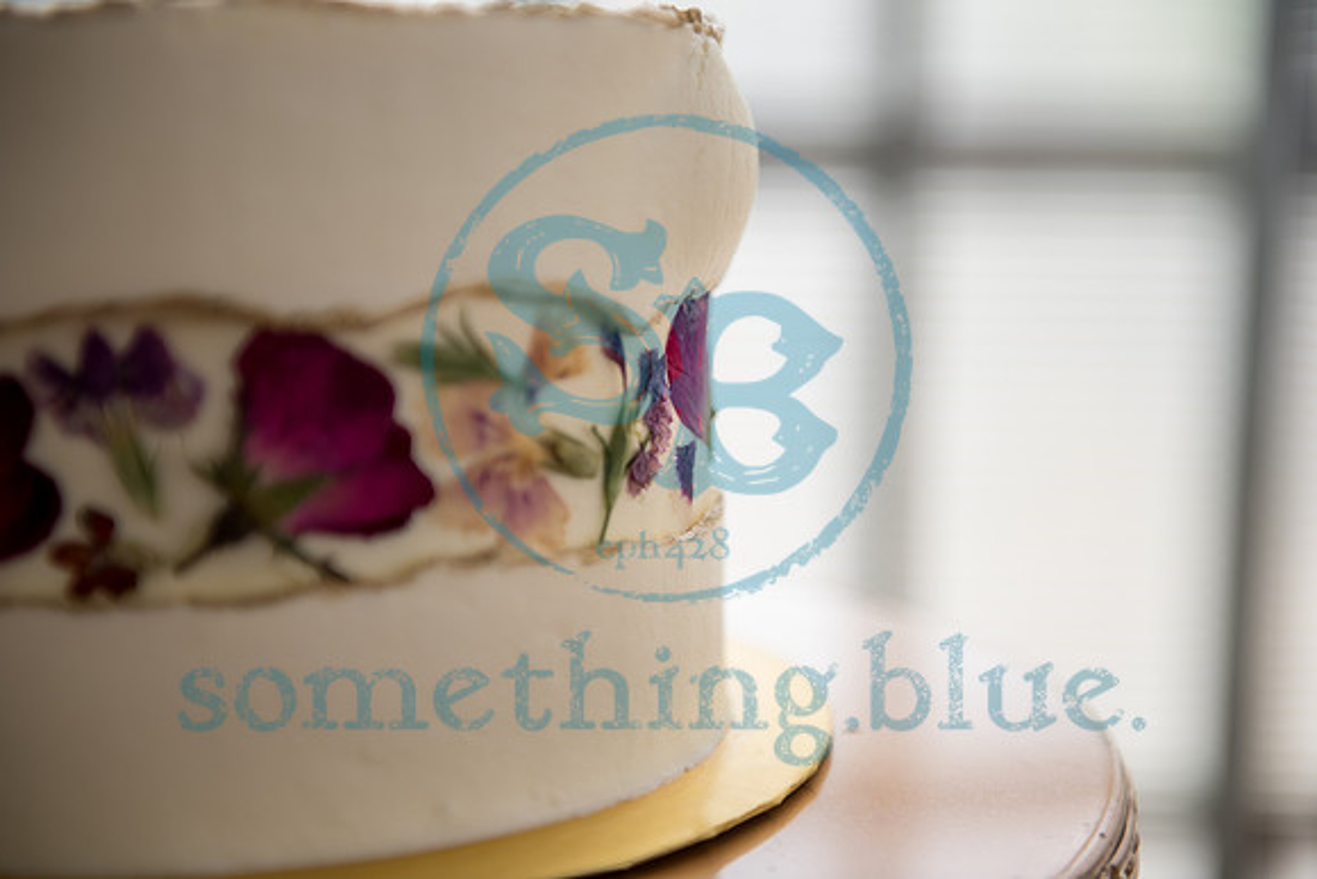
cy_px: 440
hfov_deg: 28.8
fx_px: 2561
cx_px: 658
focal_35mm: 70
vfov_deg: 19.5
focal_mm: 70
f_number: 2.8
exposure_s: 1/320
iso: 200
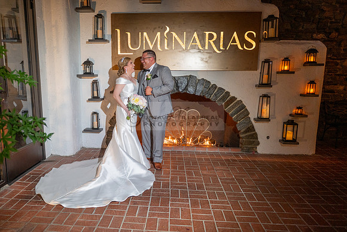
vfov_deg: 47.7
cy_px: 131
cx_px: 151
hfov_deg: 67.0
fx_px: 261
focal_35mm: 27
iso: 800
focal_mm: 24
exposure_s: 1/100
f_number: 2.8
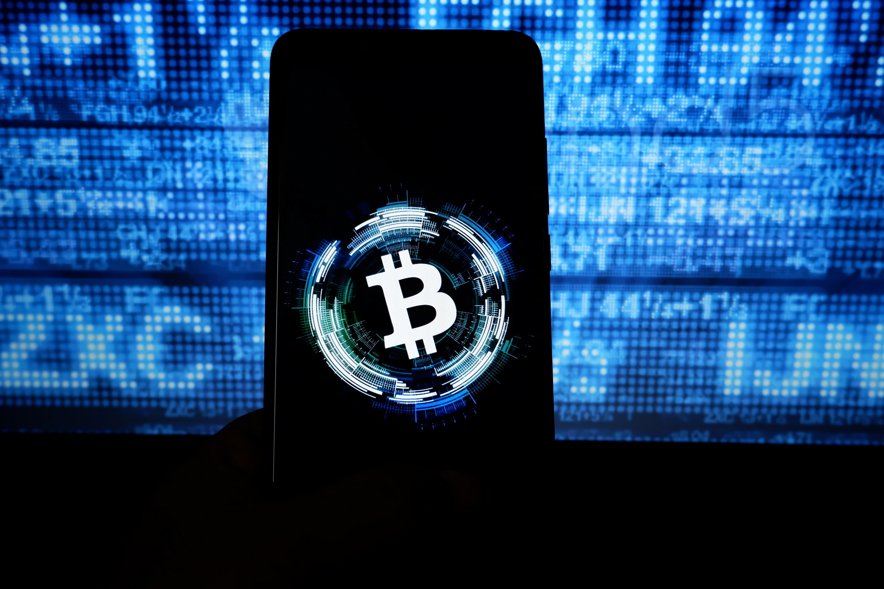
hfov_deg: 49.6
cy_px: 294
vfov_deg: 34.2
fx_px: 958
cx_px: 442
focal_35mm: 39
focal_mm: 26.4
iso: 400
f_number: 4.4
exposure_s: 1/58
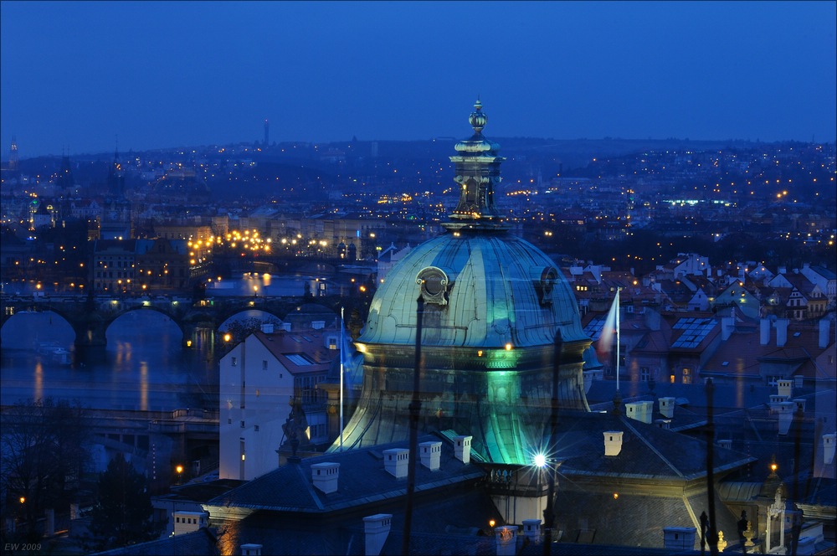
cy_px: 278
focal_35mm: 117
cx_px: 418
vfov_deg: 11.7
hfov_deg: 17.5
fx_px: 2717
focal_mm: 78
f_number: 22
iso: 200
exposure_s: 30
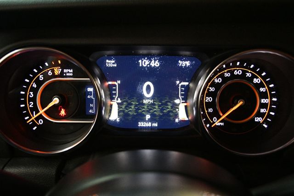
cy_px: 98
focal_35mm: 30
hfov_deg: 62.0
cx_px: 147
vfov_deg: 43.6
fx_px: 245
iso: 3200
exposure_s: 1/80
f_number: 3.8
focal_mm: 20
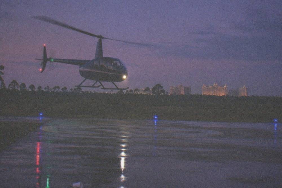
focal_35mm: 35
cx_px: 141
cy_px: 94
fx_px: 274
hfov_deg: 54.5
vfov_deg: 37.8
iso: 400
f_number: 10
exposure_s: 1/125
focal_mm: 35
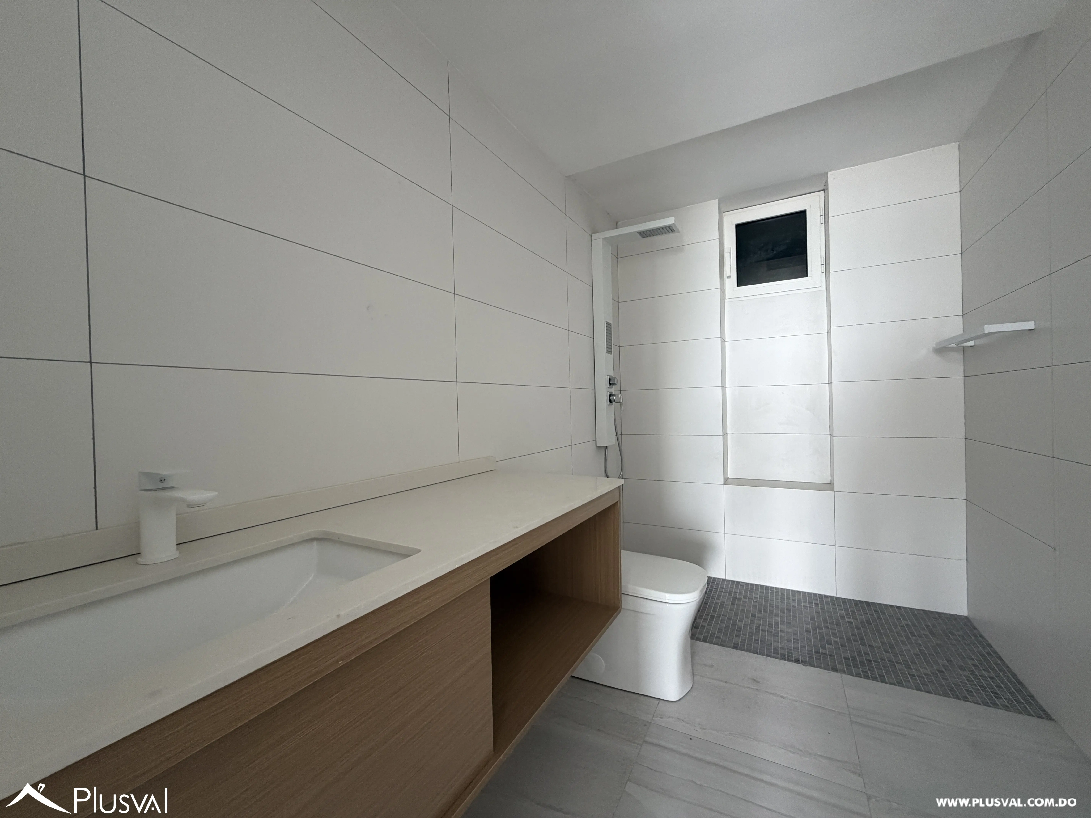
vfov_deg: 85.7
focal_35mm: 14
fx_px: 441
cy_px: 409
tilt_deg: -1.0
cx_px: 546
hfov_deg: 102.1
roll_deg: +1.4
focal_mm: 2.22
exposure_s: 1/65
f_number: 2.2
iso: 320
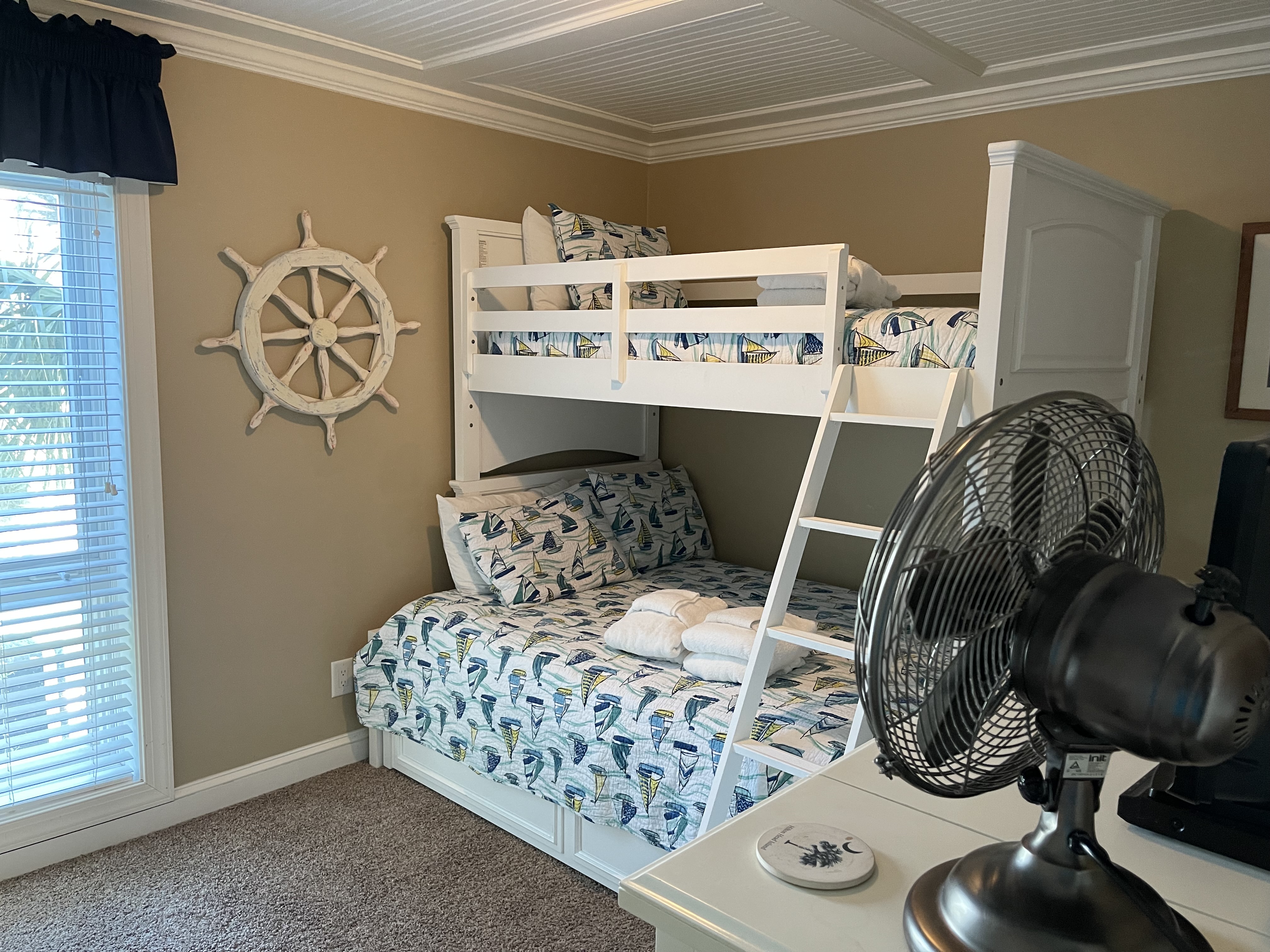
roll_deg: -1.5
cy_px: 476
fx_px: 954
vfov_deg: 53.1
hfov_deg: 67.3
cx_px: 635
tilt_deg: -8.1
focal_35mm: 26
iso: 400
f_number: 1.6
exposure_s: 1/60
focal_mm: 5.1
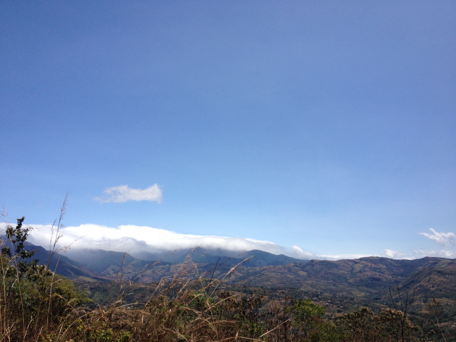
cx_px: 228
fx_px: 461
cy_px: 171
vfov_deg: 40.7
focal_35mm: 35
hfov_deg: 52.6
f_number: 2.4
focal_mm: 4.28
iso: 50
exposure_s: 1/3460
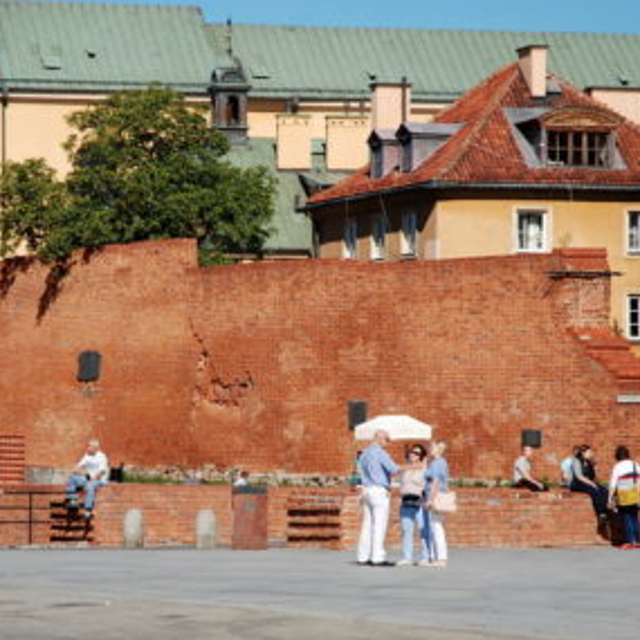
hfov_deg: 11.1
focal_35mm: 157
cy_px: 336
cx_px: 254
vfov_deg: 11.1
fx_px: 3284
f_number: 5.6
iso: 100
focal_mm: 70
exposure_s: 1/500
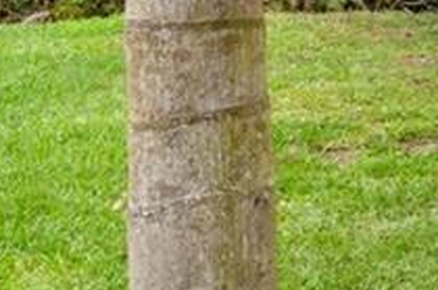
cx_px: 1172
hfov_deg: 11.8
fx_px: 1527
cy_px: -130
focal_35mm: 126
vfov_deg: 10.5
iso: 200
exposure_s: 1/20
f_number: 8
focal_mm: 16.5
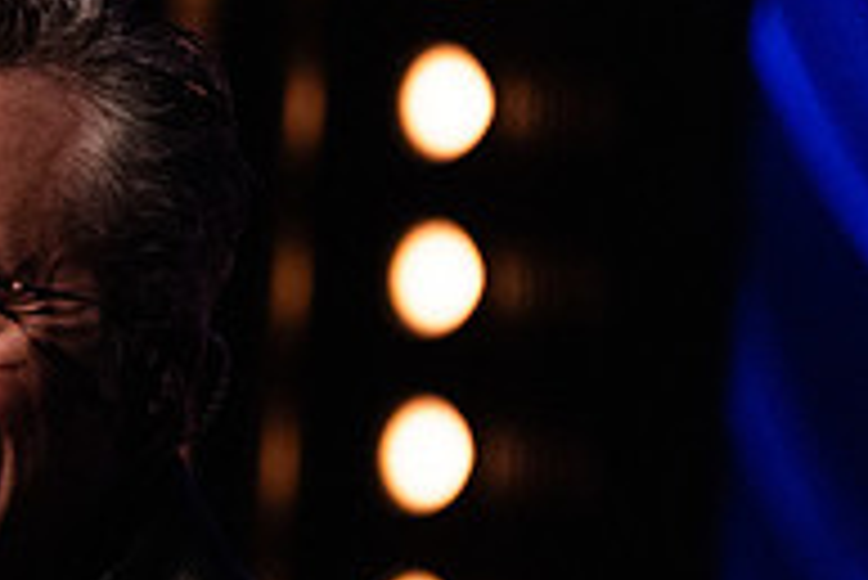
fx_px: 23163
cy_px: 708
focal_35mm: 960
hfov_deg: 2.1
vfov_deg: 1.4
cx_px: -288
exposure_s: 1/125
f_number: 5.6
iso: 2500
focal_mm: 320
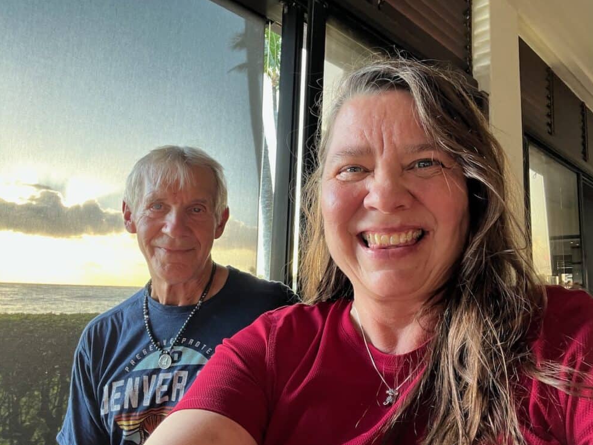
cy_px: 221
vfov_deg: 56.8
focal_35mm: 24
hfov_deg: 71.6
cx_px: 308
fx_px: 411
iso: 125
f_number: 2.2
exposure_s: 1/60
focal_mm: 2.71
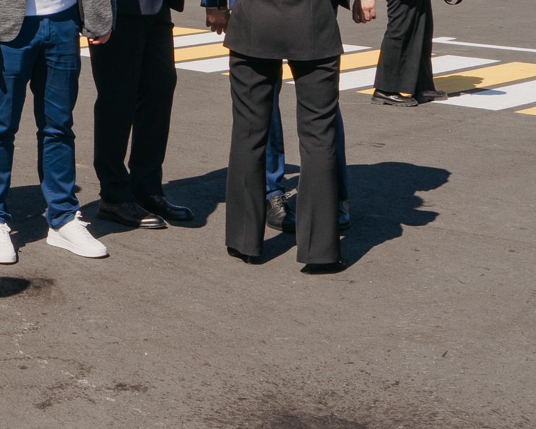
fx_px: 1381
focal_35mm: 87
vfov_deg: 16.7
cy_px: -122
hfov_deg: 18.6
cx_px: -336
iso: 160
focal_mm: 28
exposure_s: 1/200
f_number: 14
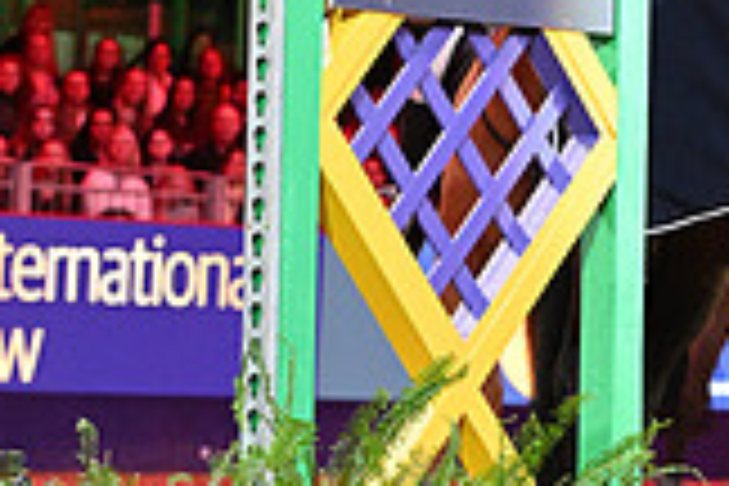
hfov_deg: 6.9
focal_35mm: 294
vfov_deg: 4.7
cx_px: 1238
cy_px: 11
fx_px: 5953
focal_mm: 82
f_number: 5
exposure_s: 1/500
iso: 6400
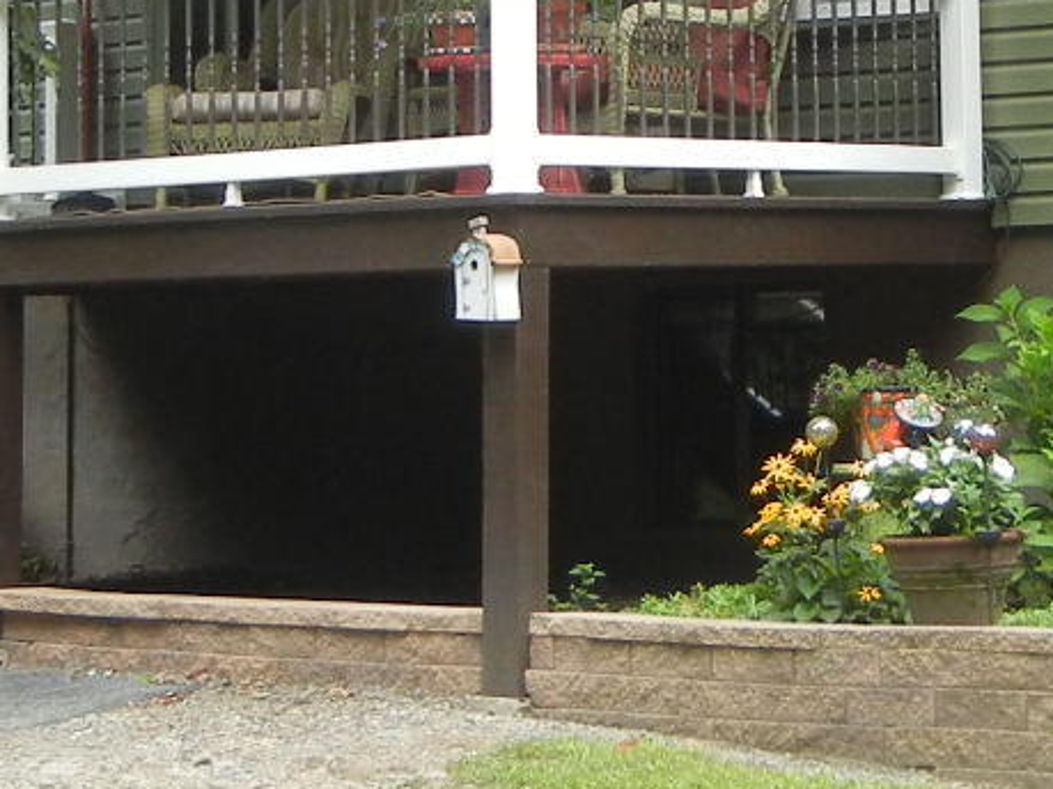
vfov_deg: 10.9
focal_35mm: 134
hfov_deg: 14.7
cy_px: -174
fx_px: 4075
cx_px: 752
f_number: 3.5
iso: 160
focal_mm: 5.4
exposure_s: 1/226
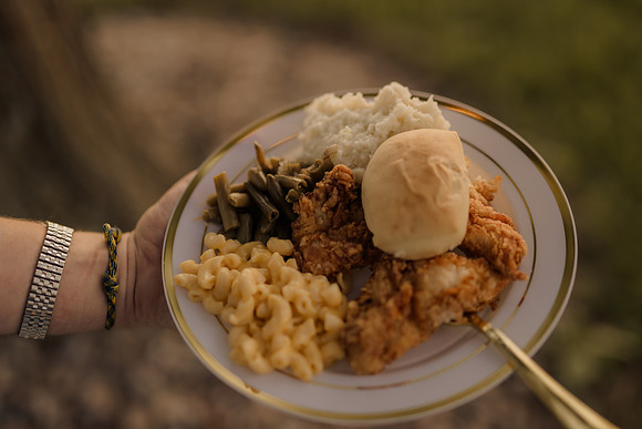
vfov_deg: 27.0
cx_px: 321
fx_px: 892
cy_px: 214
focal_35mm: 50
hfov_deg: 39.6
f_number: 2.8
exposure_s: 1/640
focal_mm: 50
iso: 200
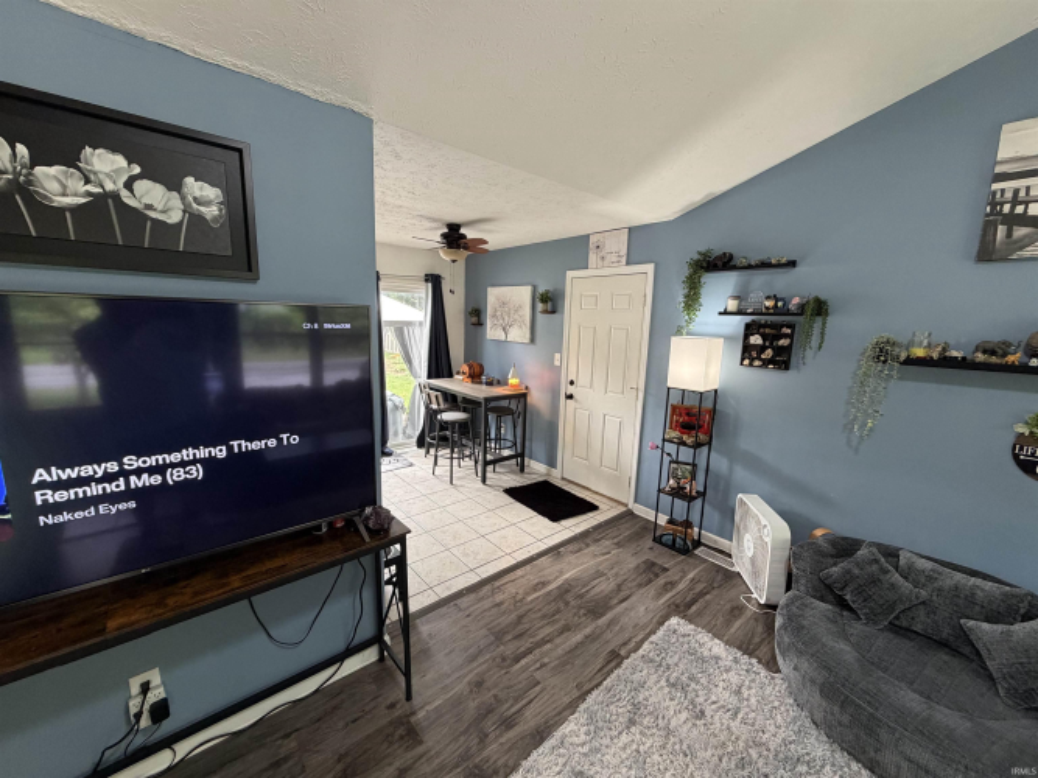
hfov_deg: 102.1
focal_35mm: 14
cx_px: 519
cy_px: 389
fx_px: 420
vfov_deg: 85.7
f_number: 2.2
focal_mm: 2.22
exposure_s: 1/60
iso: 250
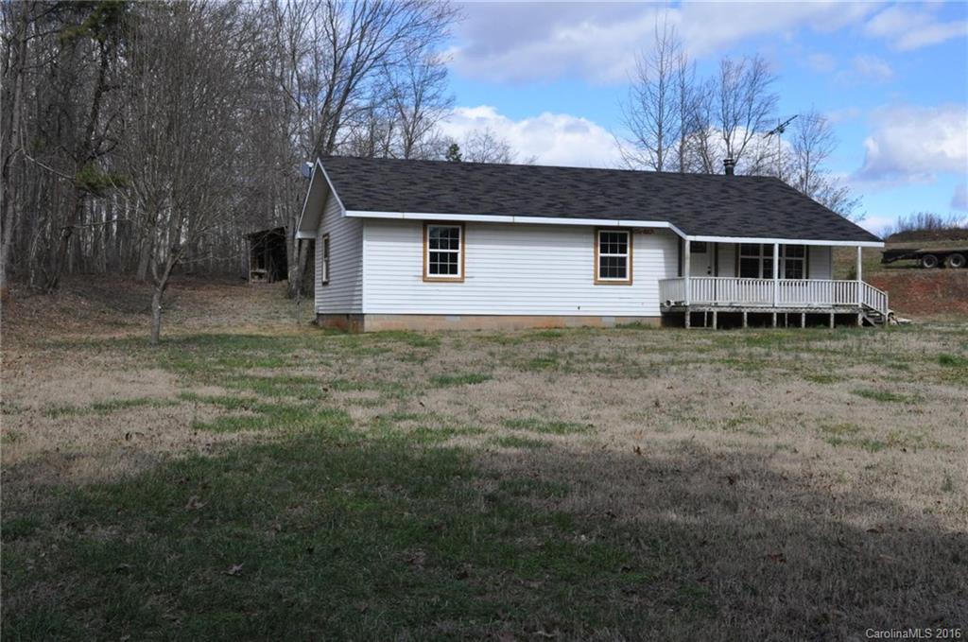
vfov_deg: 31.8
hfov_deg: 46.5
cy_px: 321
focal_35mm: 42
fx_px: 1127
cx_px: 484
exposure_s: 1/800
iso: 1000
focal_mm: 28
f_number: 14
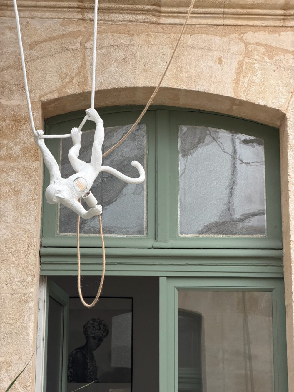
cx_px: 147
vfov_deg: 19.6
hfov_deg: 14.8
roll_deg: -0.5
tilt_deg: +13.4
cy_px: 196
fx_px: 1132
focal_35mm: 100
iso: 400
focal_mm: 16.89
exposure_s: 1/119
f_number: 2.8
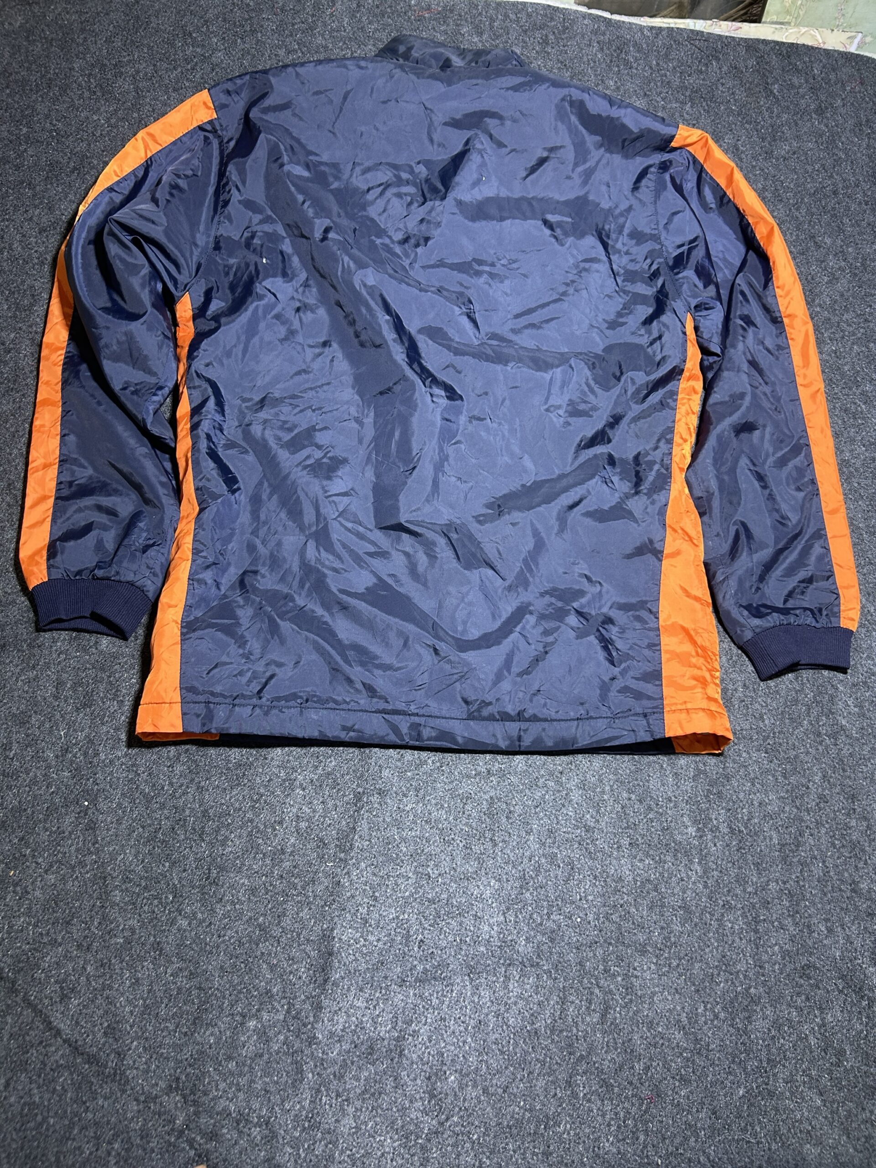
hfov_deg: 53.1
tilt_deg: -60.3
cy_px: 584
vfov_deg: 67.3
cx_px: 438
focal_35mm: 26
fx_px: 877
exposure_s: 1/50
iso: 125
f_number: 1.5
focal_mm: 5.7
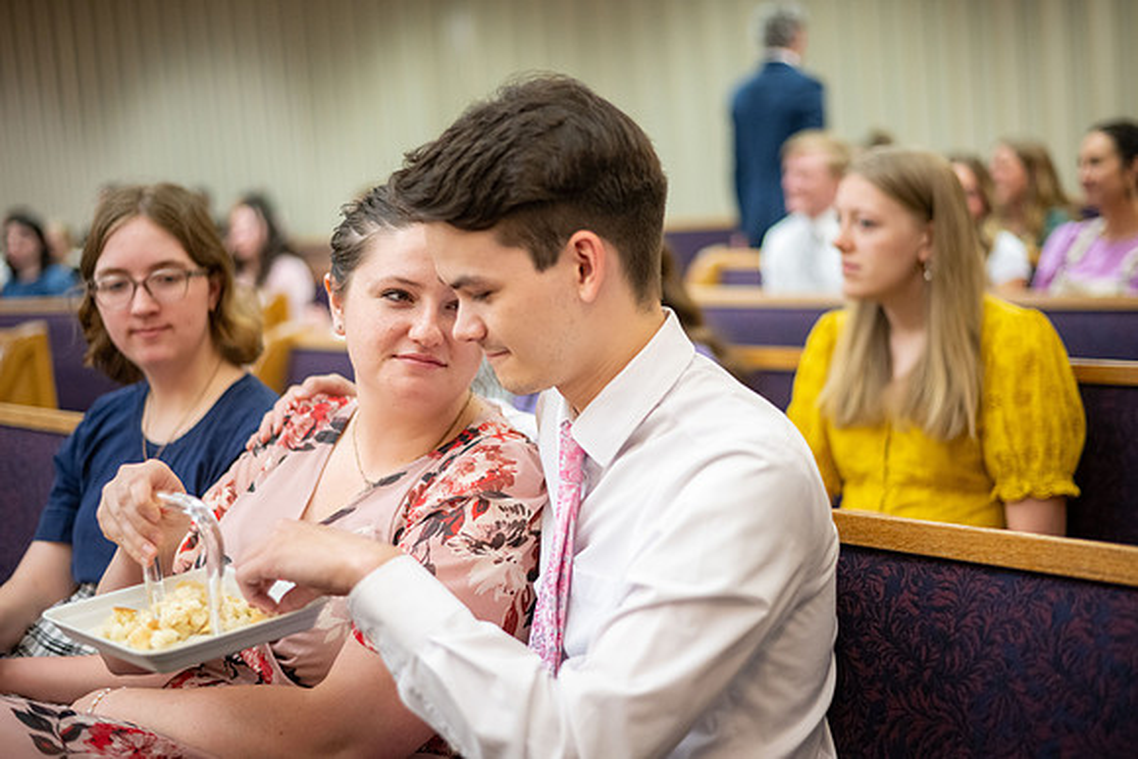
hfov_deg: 39.6
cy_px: 380
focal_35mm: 50
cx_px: 569
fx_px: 1581
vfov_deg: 27.0
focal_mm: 50
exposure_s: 1/250
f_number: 1.8
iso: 1600
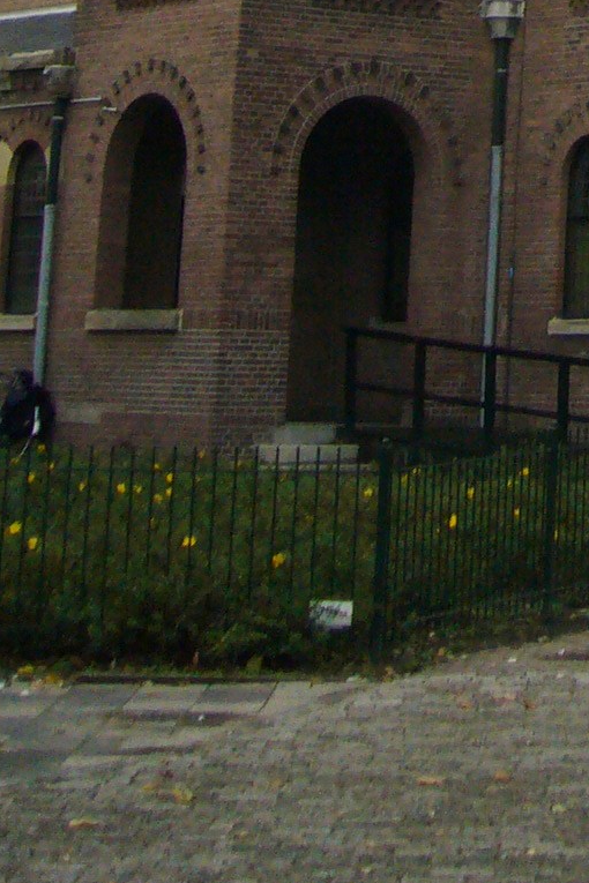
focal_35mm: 134
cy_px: -688
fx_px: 3288
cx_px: 1108
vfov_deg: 13.7
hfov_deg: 9.7
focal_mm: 5.8
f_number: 5.6
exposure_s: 1/250
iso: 80
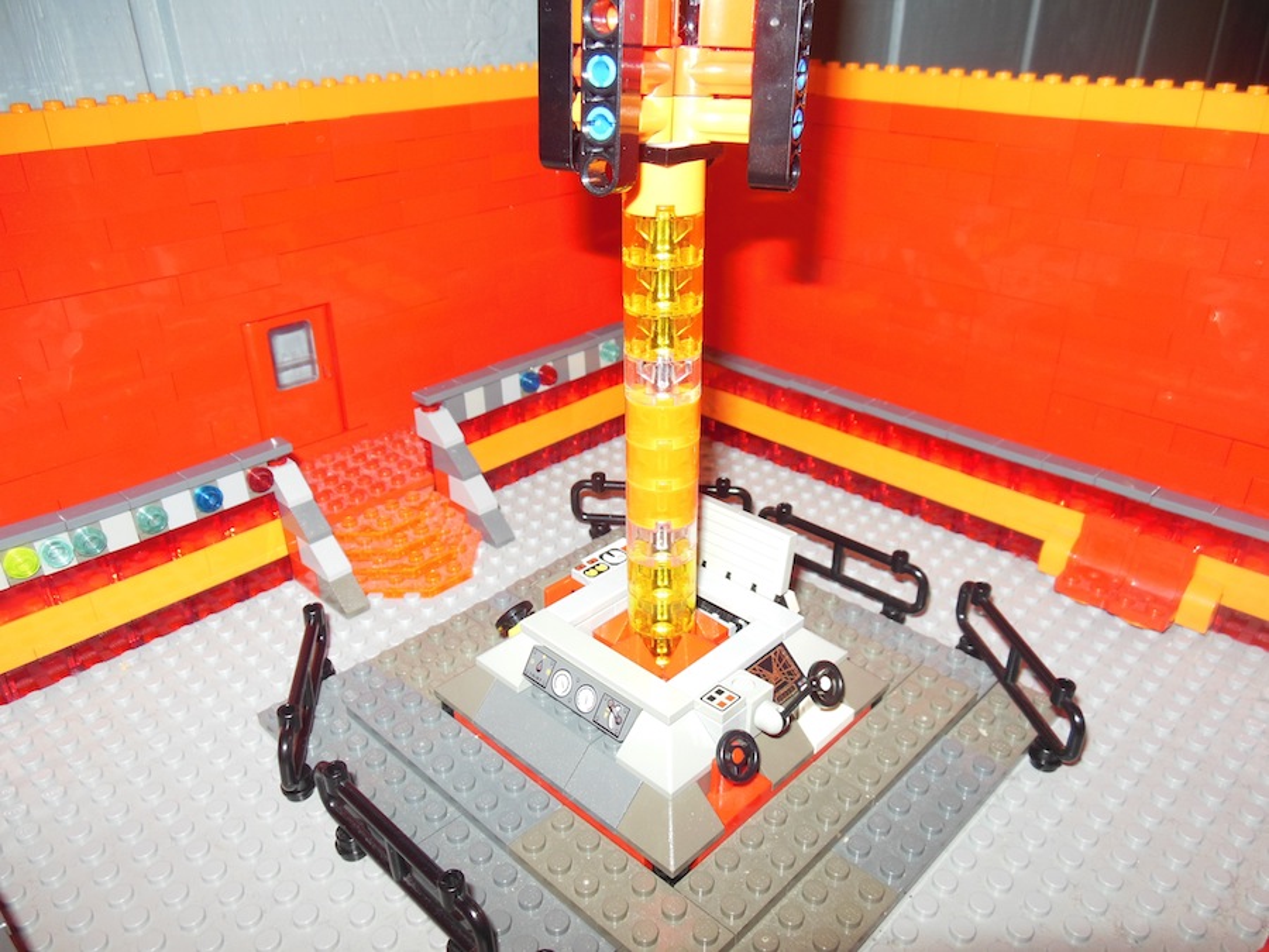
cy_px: 476
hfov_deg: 69.4
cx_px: 634
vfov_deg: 54.9
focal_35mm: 25
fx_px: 916
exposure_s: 1/25
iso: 125
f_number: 3.2
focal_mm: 4.5
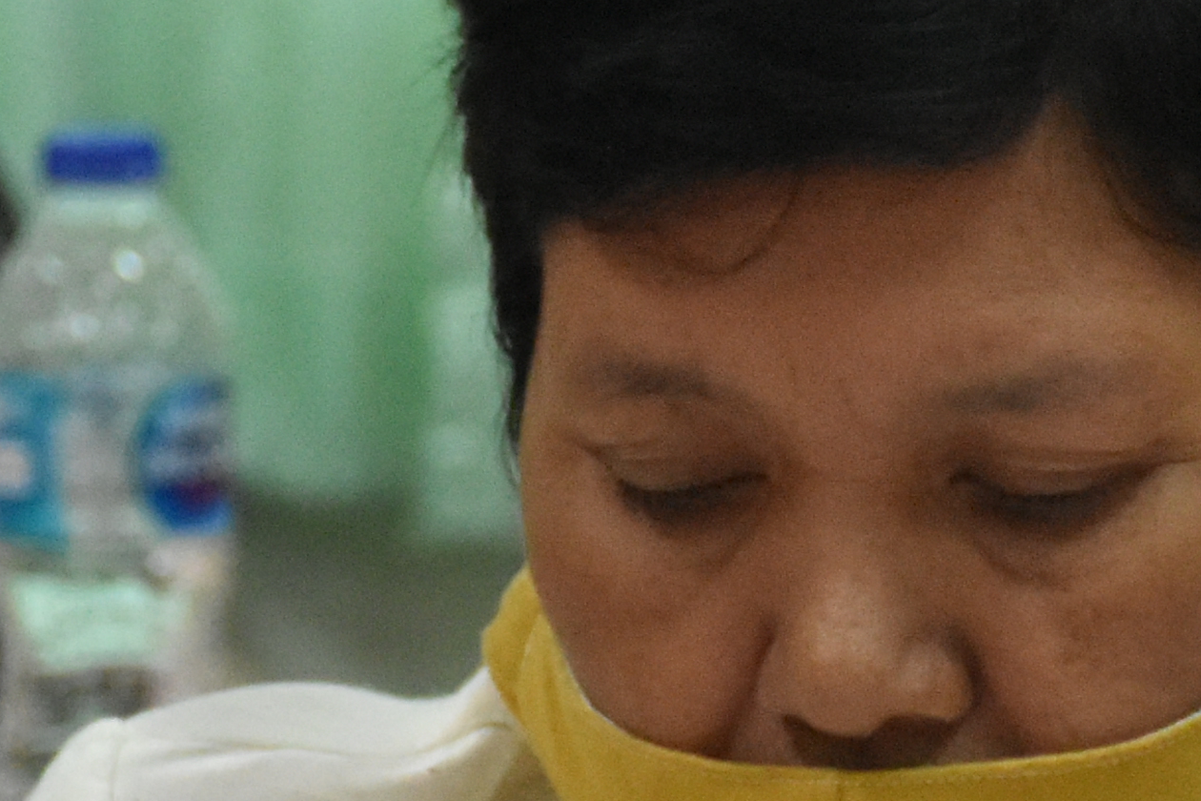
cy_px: 991
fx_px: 16679
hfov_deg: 4.1
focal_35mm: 500
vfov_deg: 2.7
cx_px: 1112
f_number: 5
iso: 3200
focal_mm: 70
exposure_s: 1/320
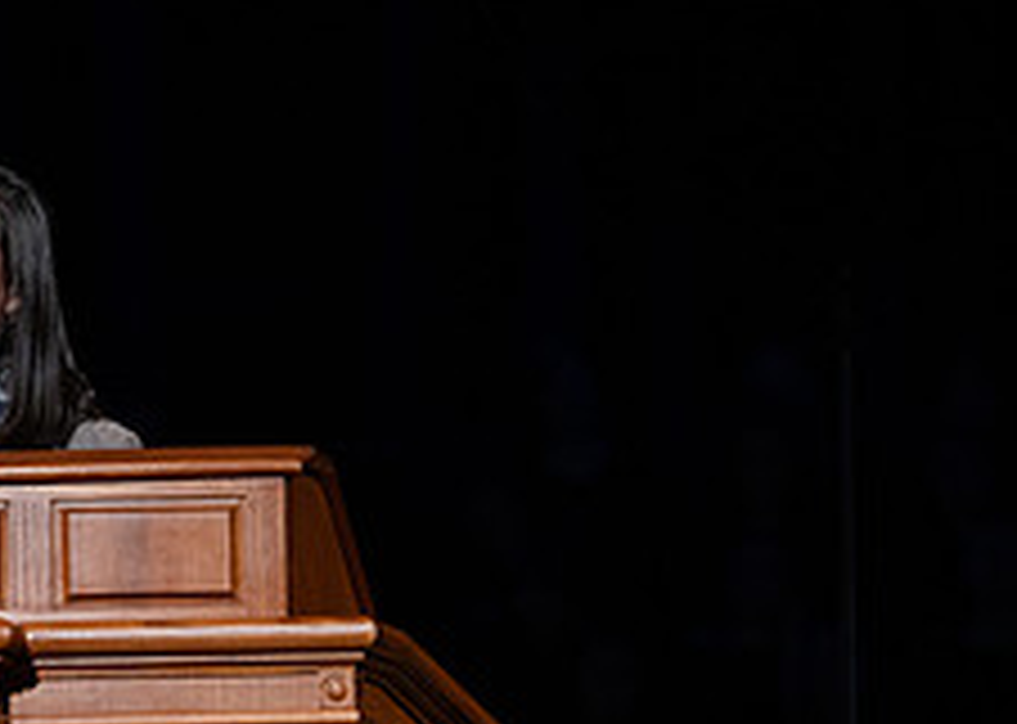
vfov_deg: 3.4
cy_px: 658
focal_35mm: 421
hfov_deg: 4.8
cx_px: -274
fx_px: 12149
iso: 800
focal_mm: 150
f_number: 2.8
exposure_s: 1/200
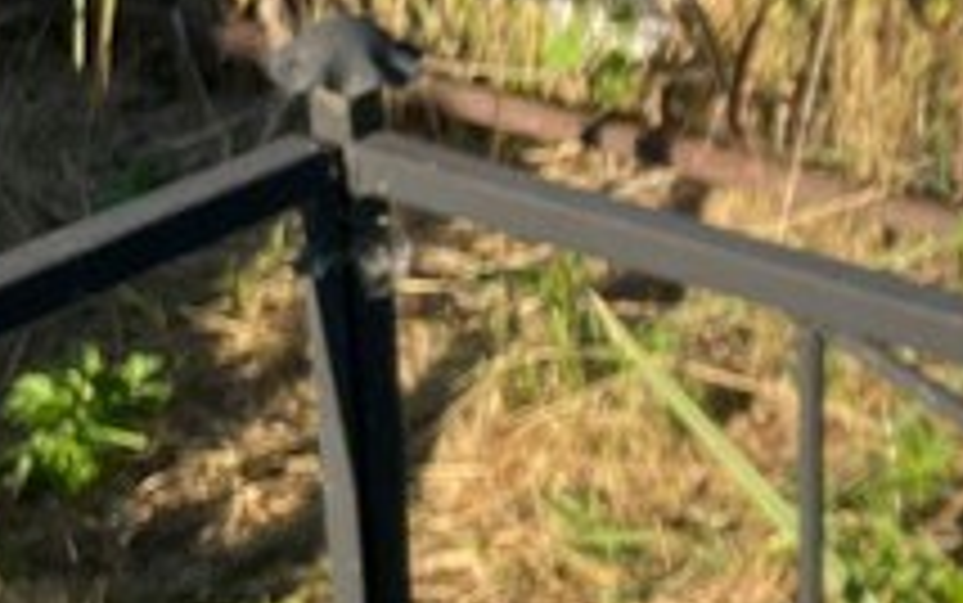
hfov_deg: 17.7
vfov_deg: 12.7
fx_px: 2705
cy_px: 234
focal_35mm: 103
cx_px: 1516
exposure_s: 1/2092
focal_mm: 4.2
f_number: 1.6
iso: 32
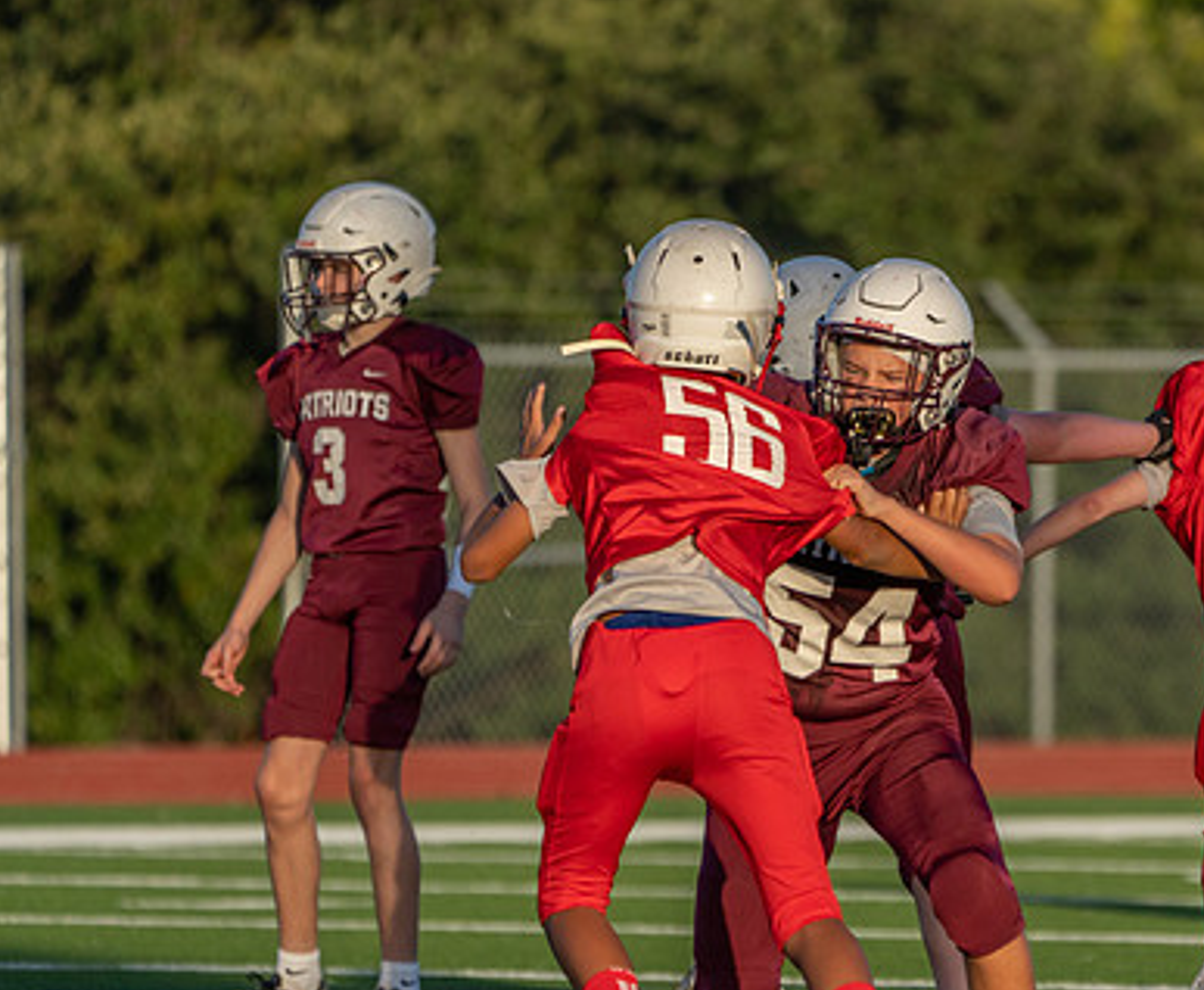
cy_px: 657
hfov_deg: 2.8
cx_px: 1079
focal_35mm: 688
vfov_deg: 2.3
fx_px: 24778
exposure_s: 1/1250
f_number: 5.6
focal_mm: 400
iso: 400
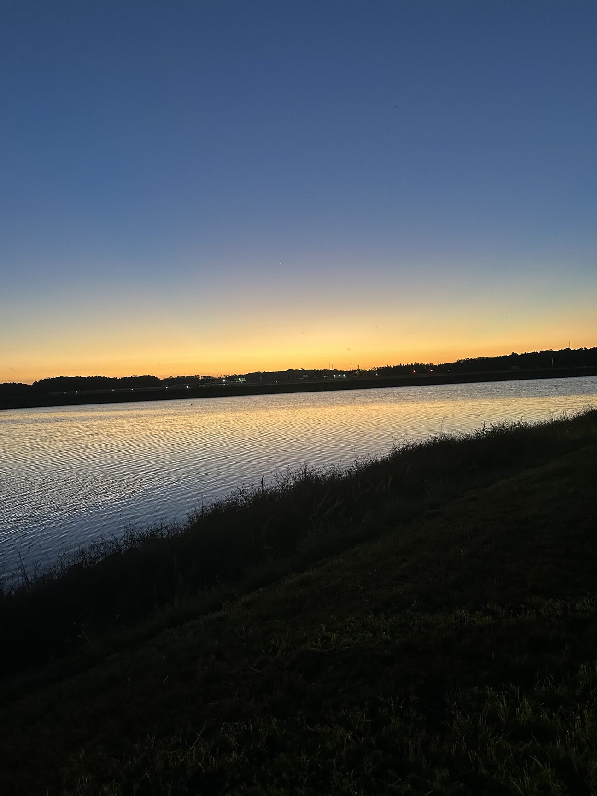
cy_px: 390
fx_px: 575
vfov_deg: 69.4
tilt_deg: -1.0
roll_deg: +3.4
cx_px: 292
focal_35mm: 25
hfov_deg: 54.9
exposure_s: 1/60
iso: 400
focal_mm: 6.86
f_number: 1.78
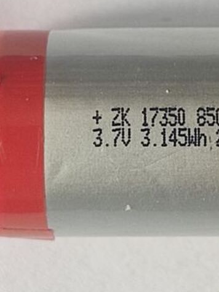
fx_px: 616
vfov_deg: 26.6
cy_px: 116
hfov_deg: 20.0
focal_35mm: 73
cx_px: 160
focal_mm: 4.74
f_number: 1.79
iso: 196
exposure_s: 1/33
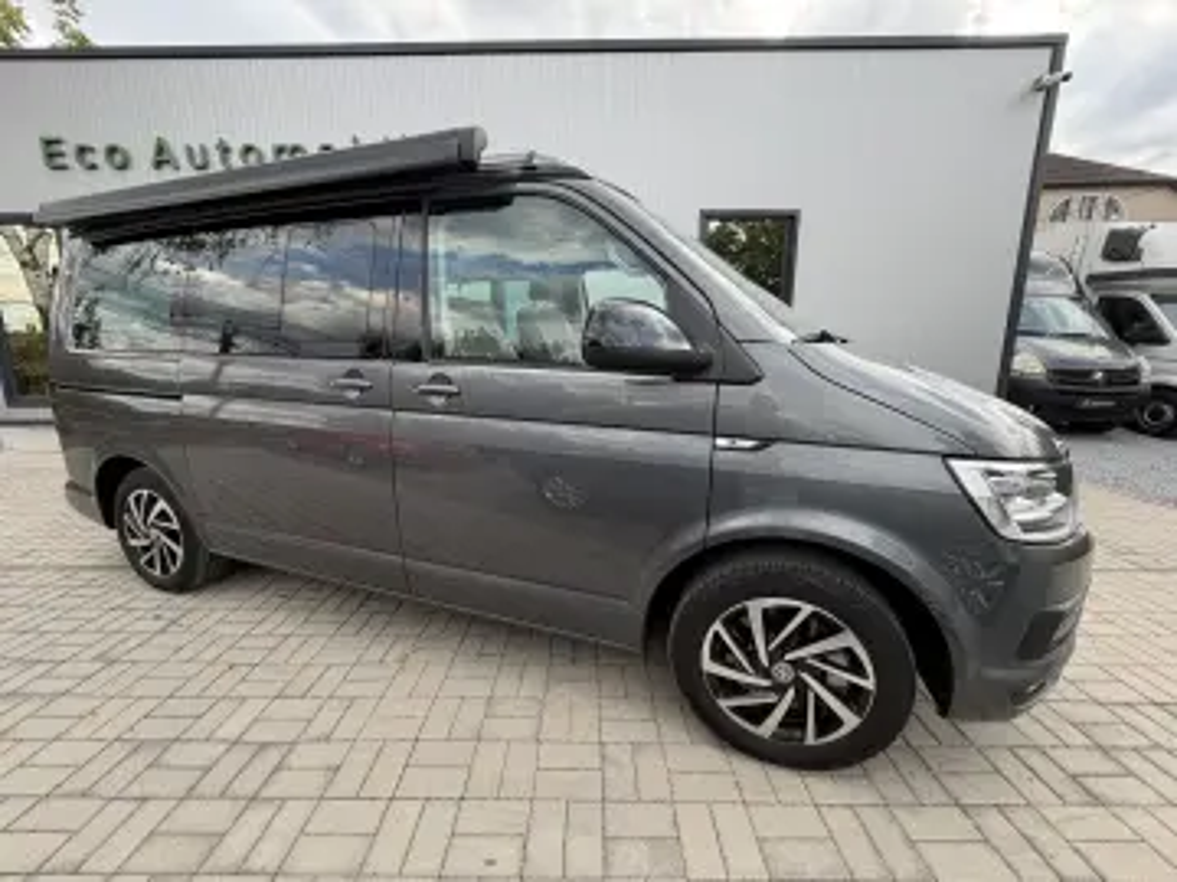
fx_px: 476
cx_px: 588
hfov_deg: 102.1
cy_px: 441
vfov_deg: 85.7
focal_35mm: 14
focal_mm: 2.22
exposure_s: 1/195
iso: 40
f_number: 2.2
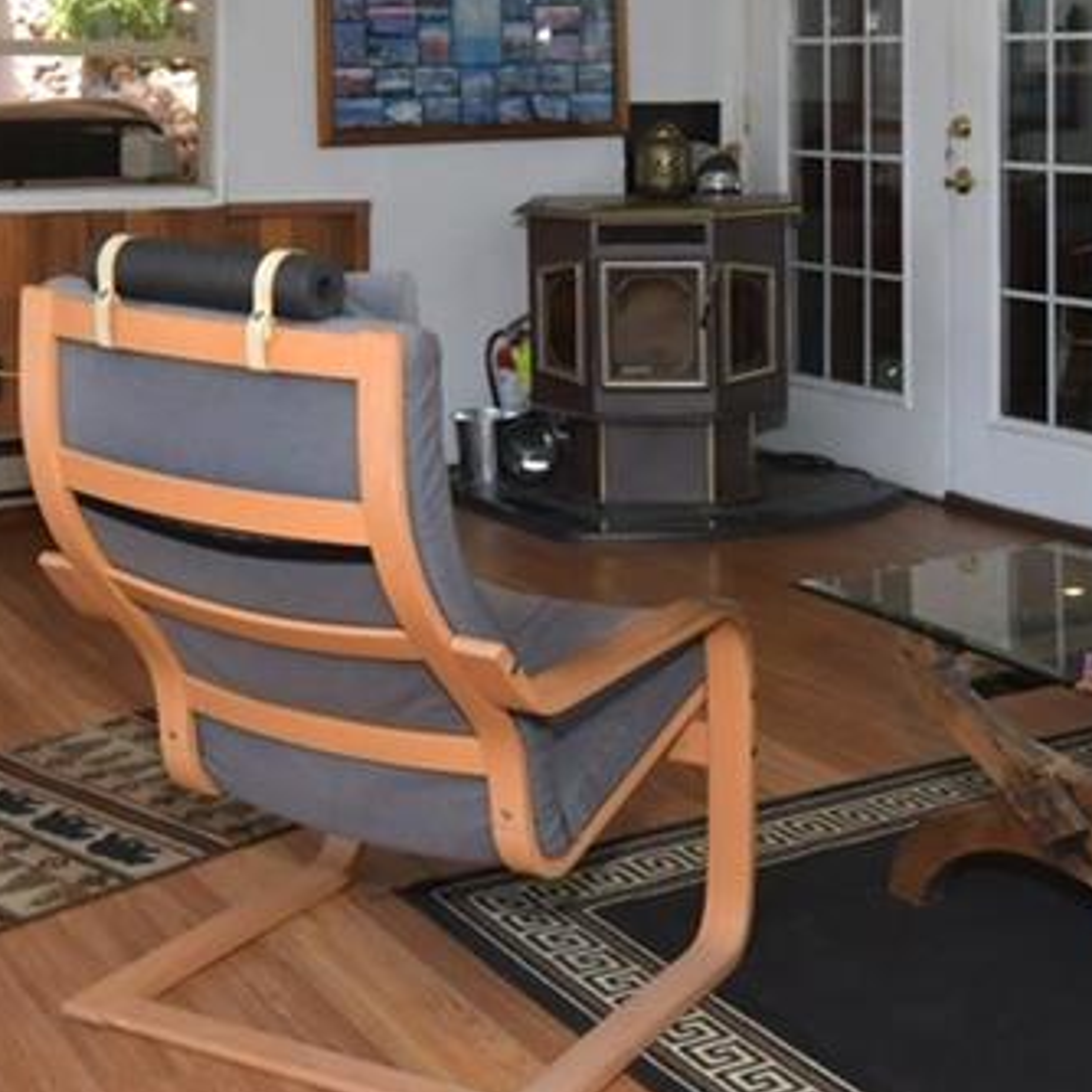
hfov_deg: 28.1
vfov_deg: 27.1
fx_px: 2177
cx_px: 500
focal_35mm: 61
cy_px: 88
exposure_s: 1/250
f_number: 11
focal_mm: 15
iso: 800
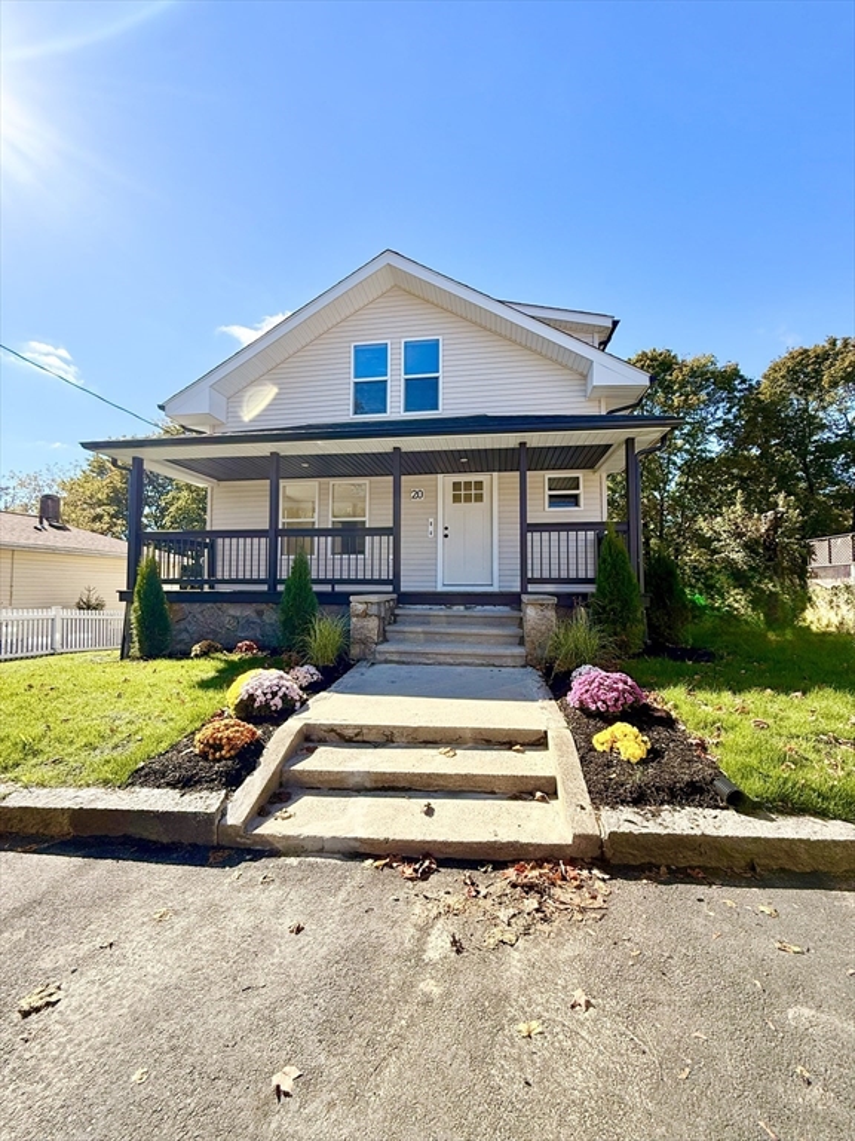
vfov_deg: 102.1
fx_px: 461
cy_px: 570
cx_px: 428
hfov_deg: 85.7
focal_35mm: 14
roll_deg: -0.4
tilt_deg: +3.1
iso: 50
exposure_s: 1/985
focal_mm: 2.22
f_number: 2.2
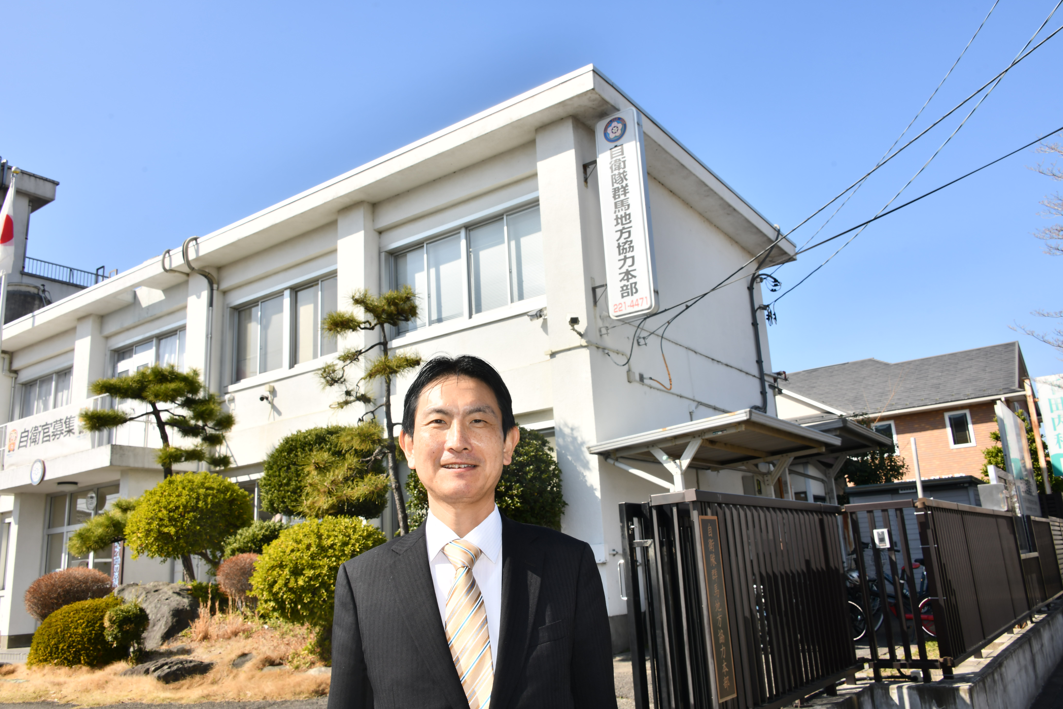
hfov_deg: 65.5
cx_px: 532
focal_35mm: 28
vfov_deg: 46.4
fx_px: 827
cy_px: 354
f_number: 14
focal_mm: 28
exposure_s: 1/125
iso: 125
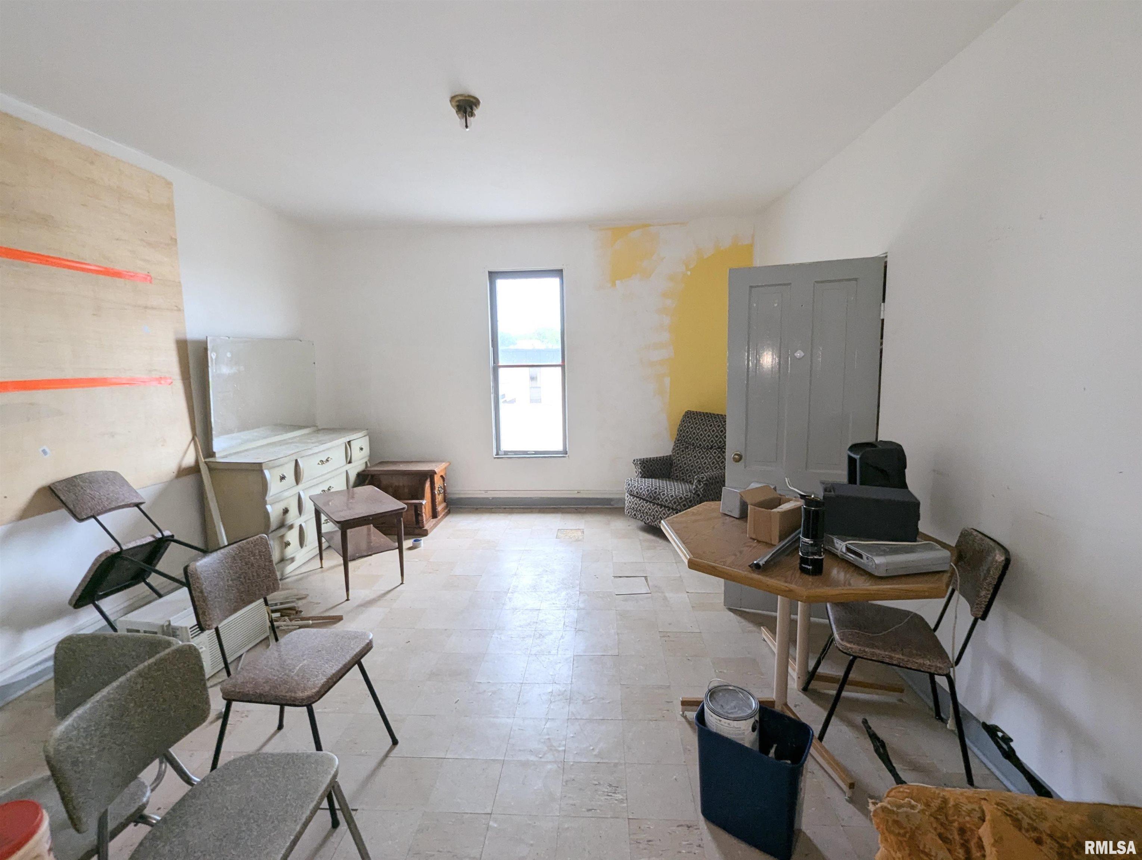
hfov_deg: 106.1
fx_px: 430
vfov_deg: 90.1
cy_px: 430
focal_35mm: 13
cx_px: 571
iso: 140
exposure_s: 1/31.2
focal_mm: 1.95
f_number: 2.2
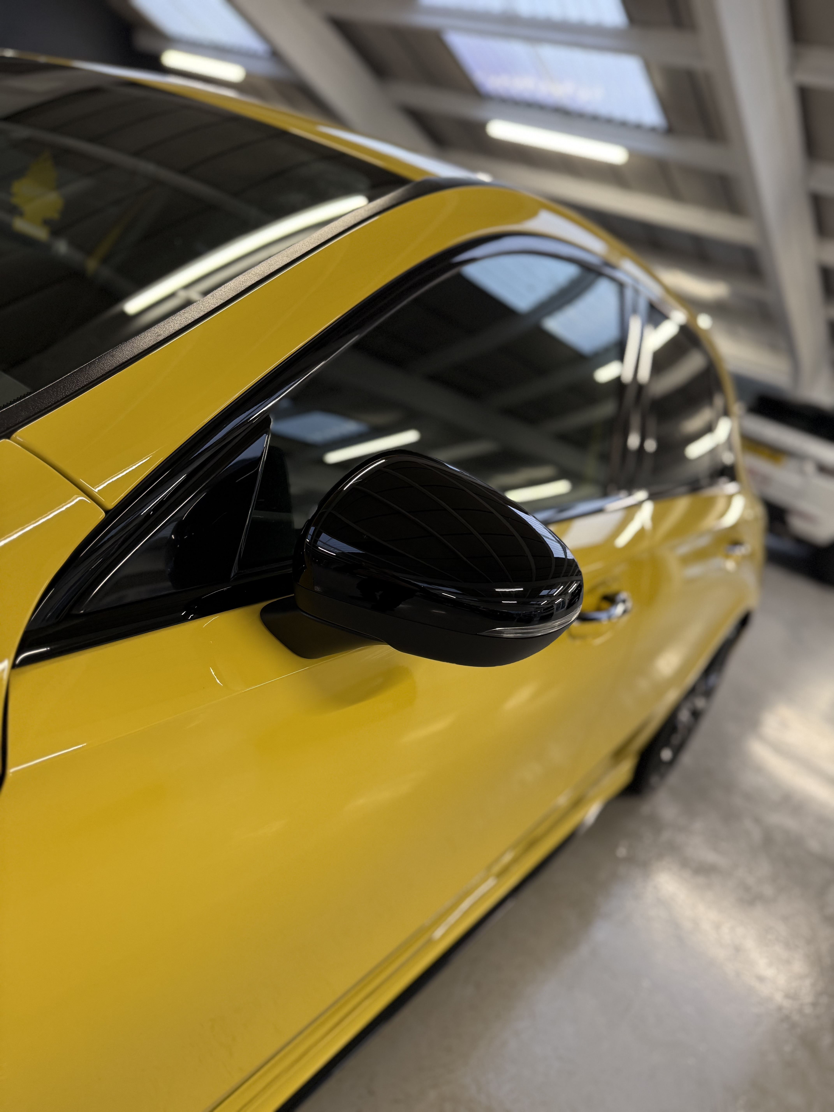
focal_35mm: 24
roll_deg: -20.8
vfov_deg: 71.6
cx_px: 417
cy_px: 556
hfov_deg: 56.8
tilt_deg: -15.0
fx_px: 771
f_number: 1.78
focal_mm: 6.76
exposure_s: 1/100
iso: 200
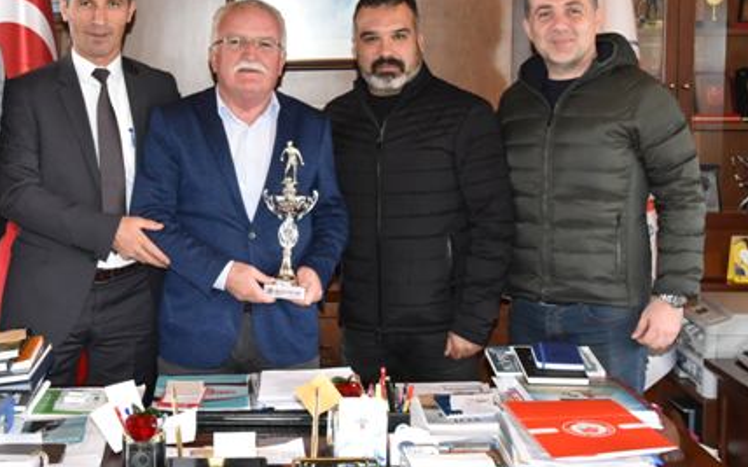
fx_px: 1243
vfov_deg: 21.2
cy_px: 144
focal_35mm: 61
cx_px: 248
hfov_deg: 33.2
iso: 5600
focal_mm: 40
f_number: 7.1
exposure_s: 1/60
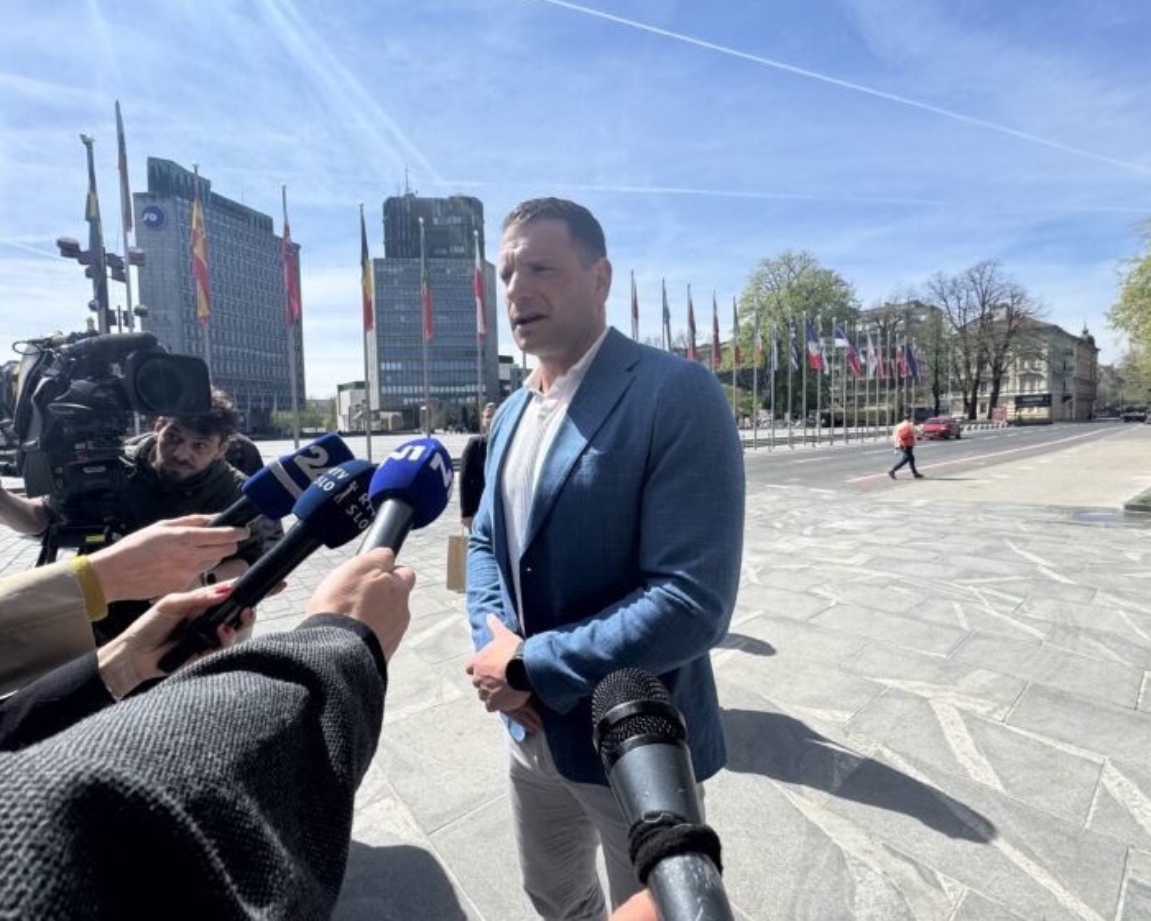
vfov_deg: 84.0
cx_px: 536
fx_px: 511
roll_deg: +2.6
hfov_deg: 96.6
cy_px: 452
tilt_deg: -1.2
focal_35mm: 15
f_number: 2.2
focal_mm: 2.22
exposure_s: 1/1477
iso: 50
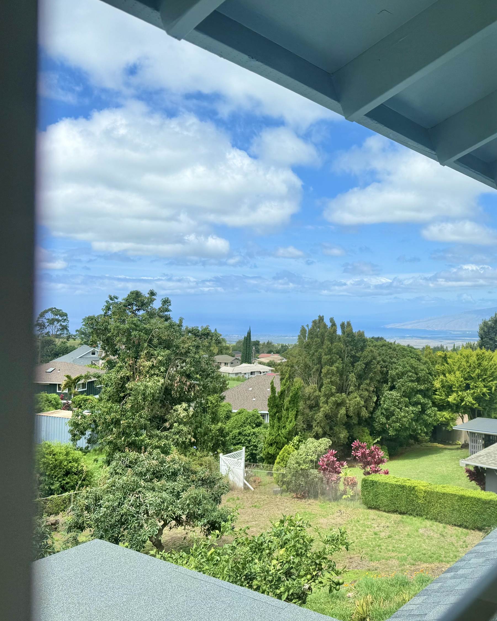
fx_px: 588
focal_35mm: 32
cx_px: 371
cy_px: 309
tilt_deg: +0.0
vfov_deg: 55.7
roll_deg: -0.5
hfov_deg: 44.3
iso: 80
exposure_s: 1/3759
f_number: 1.78
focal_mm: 6.76
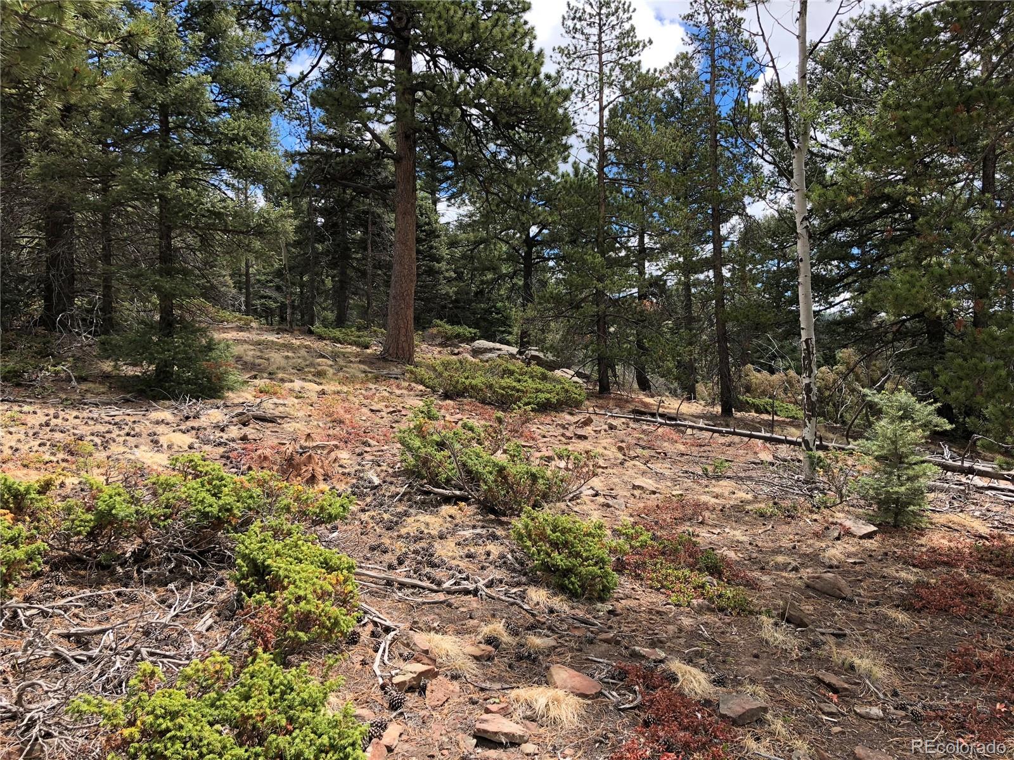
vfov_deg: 49.7
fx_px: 820
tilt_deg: -0.3
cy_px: 380
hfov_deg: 63.4
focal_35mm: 28
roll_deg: +1.9
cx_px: 507
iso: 20
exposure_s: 1/505
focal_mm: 4
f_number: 1.8
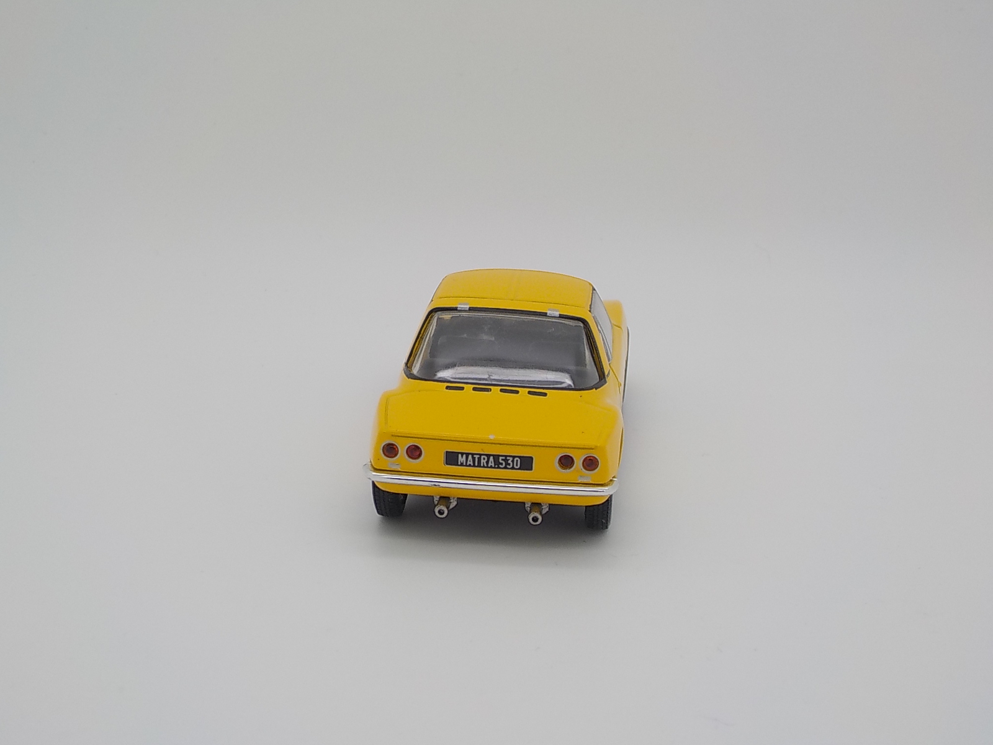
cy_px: 372
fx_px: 1664
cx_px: 496
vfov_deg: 25.2
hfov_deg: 33.2
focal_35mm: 58
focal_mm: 7.9
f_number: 4.7
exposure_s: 1/250
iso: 125
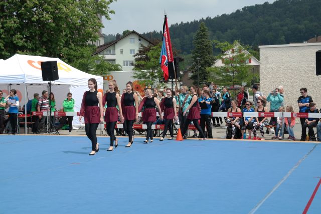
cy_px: 107
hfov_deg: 35.6
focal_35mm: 56
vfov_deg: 24.2
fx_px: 499
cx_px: 160
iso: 100
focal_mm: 37
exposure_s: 1/320
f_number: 7.1
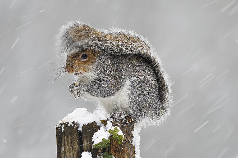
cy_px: 79
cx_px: 119
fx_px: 2975
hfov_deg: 4.6
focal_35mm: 450
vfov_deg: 3.1
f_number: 5.6
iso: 100
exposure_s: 1/160
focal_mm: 300
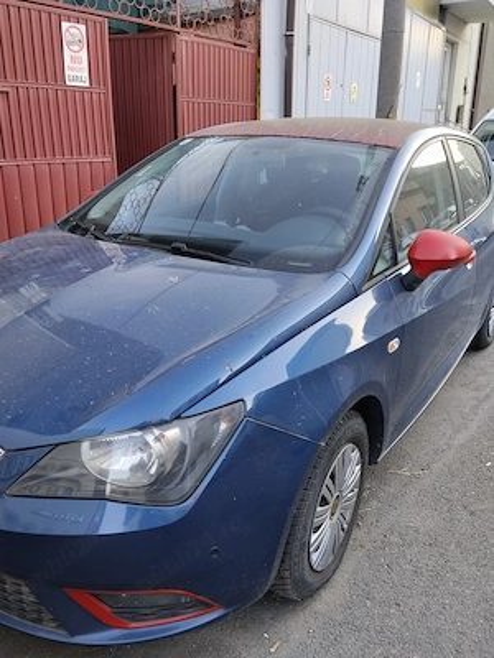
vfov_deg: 61.7
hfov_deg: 48.2
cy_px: 329
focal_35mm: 29
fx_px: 552
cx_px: 247
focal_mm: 4.22
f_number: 1.8
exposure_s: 1/100
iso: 64
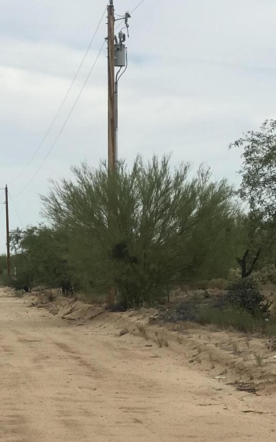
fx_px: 1540
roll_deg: -2.4
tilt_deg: -8.0
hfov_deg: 10.2
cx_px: 89
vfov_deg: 16.0
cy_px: 439
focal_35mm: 128
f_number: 2.8
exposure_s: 1/1709
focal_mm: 6.6
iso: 20
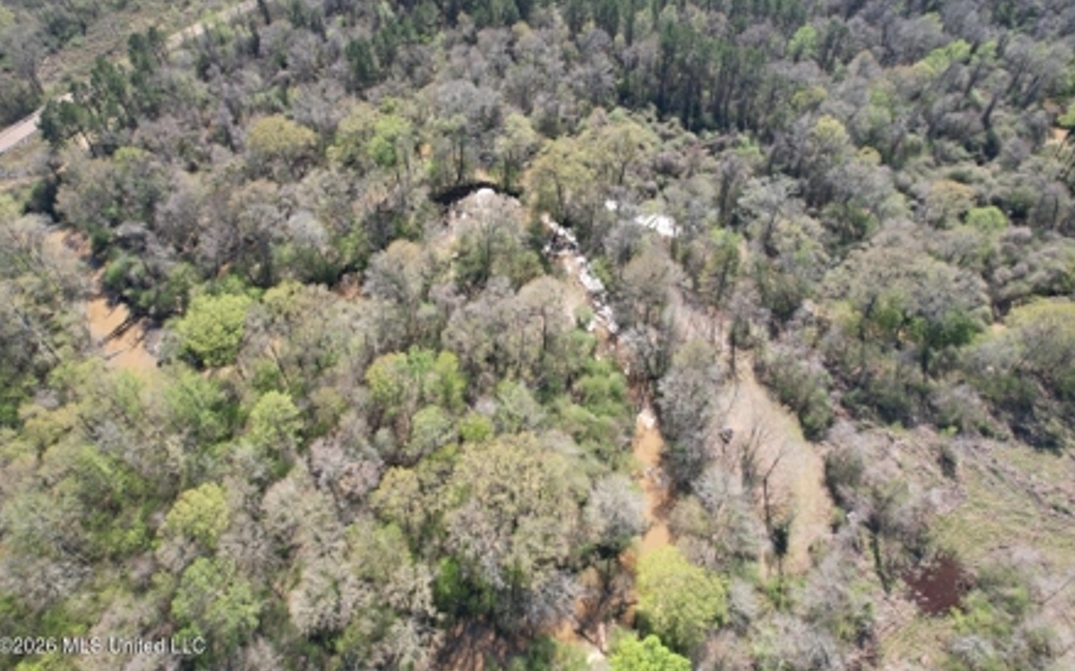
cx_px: 544
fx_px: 674
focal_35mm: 23
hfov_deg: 77.2
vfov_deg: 52.9
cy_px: 311
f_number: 2.8
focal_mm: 8.38
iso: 110
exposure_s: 1/640
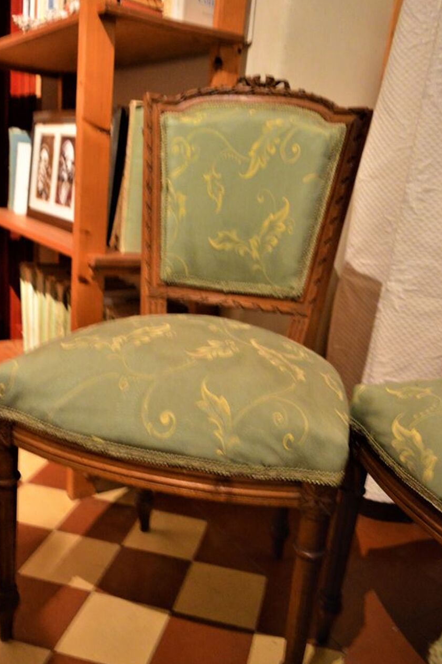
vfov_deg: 58.7
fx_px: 590
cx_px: 204
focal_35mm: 32
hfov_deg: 41.0
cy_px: 352
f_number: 3.5
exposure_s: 1/10
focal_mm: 18
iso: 3200
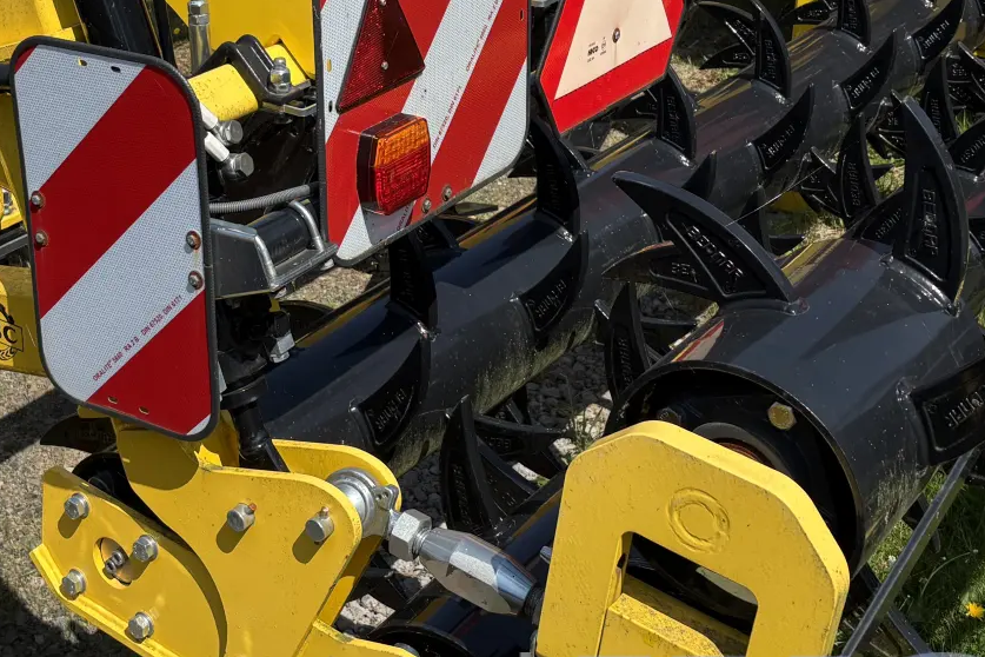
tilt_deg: -23.0
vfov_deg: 21.7
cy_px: 150
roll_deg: +0.0
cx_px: 333
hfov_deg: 32.1
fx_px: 1696
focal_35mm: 62
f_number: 1.6
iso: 50
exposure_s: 1/2747
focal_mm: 5.96
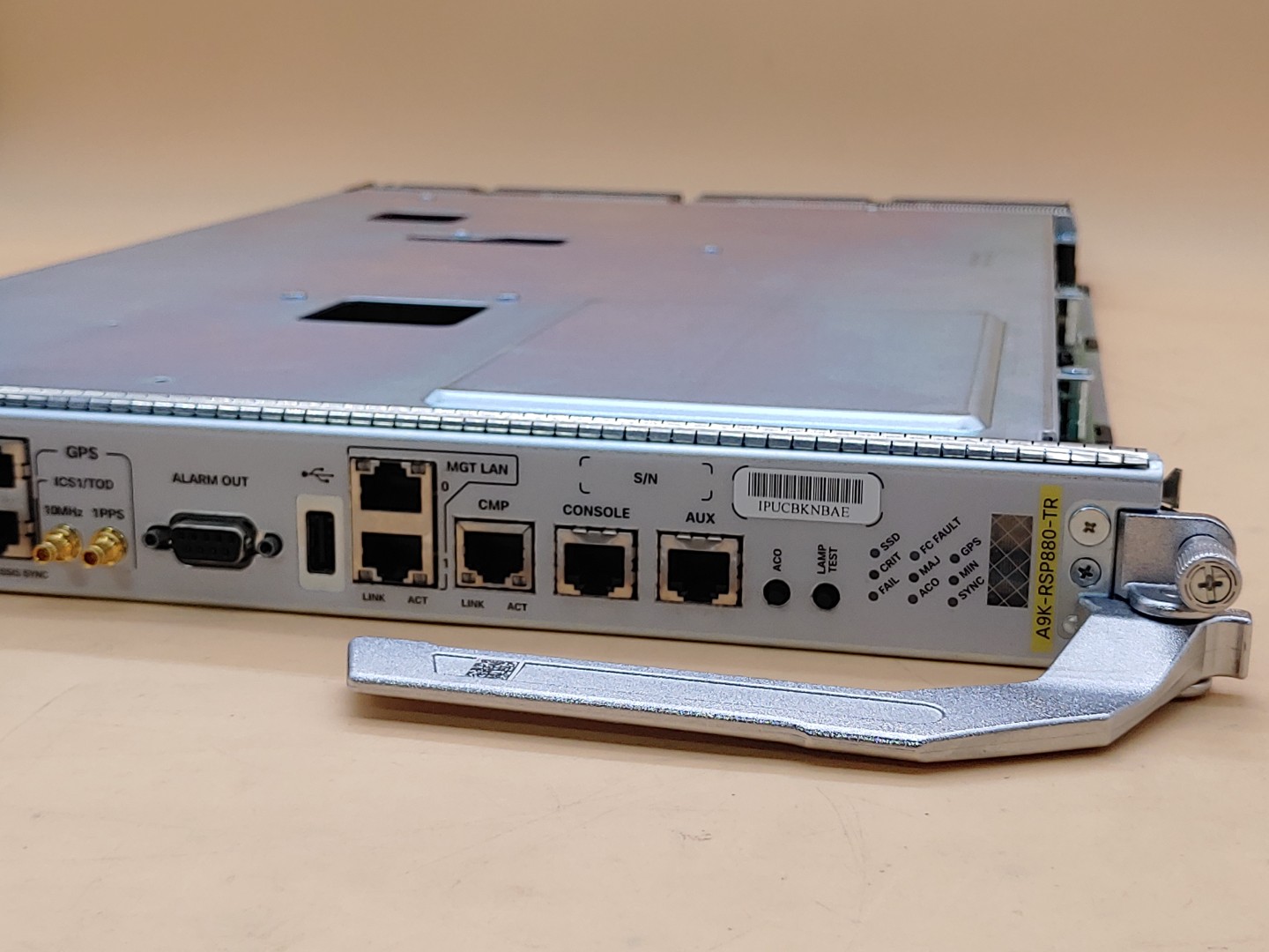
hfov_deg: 36.8
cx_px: 634
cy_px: 476
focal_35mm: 52
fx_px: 1906
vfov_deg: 28.0
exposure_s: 1/166
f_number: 1.8
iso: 50
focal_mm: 4.36
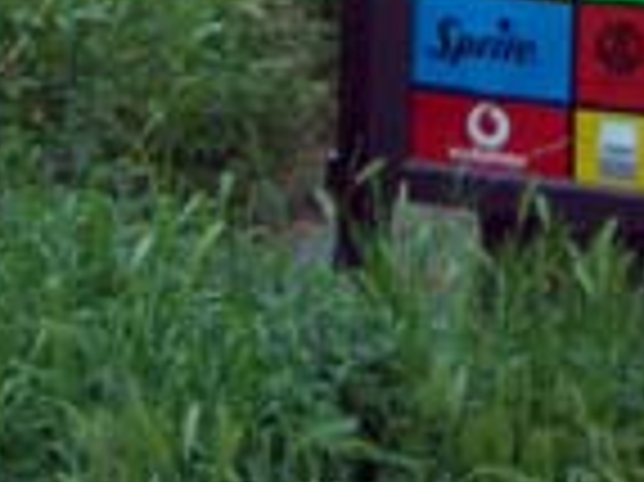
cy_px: -435
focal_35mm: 135
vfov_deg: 10.2
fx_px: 2509
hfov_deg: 14.6
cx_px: 450
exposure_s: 1/80
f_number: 2.6
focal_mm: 5.8
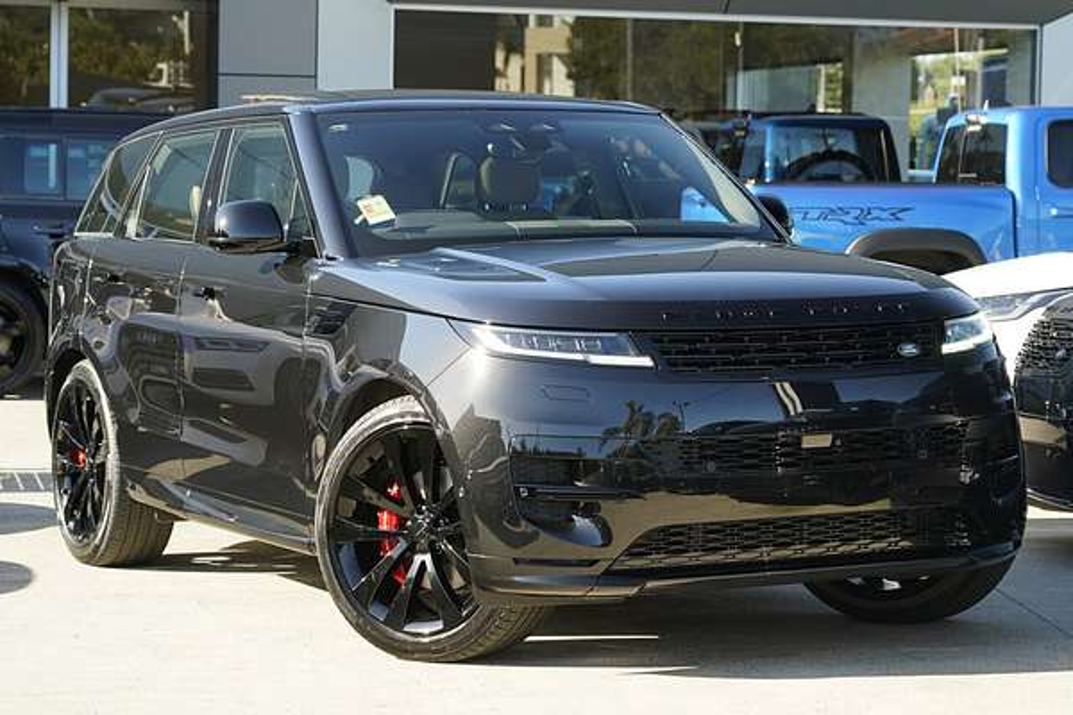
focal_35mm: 91
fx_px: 2712
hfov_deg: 22.4
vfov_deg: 15.0
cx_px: 536
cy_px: 358
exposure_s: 1/320
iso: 800
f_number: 5.6
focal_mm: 91
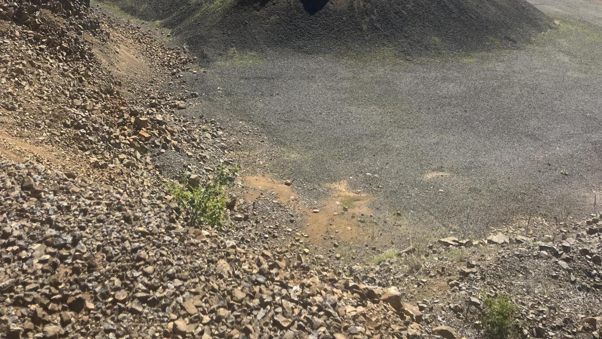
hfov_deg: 48.3
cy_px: -58
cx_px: 286
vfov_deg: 25.7
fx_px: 670
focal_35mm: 42
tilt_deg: -7.8
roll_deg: -1.0
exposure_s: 1/4854
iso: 50
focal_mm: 5.1
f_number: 1.6
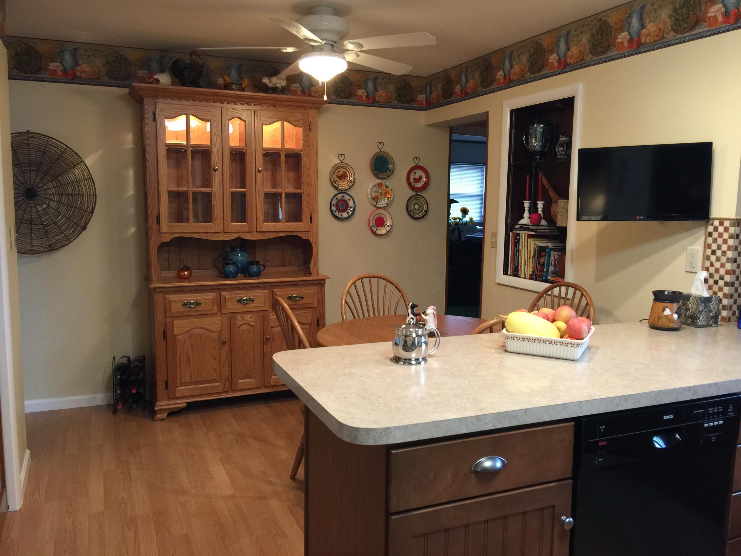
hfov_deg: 61.7
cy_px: 278
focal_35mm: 29
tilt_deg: -6.1
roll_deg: -1.1
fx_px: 621
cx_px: 370
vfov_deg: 48.2
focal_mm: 4.15
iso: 64
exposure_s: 1/15
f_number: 2.2
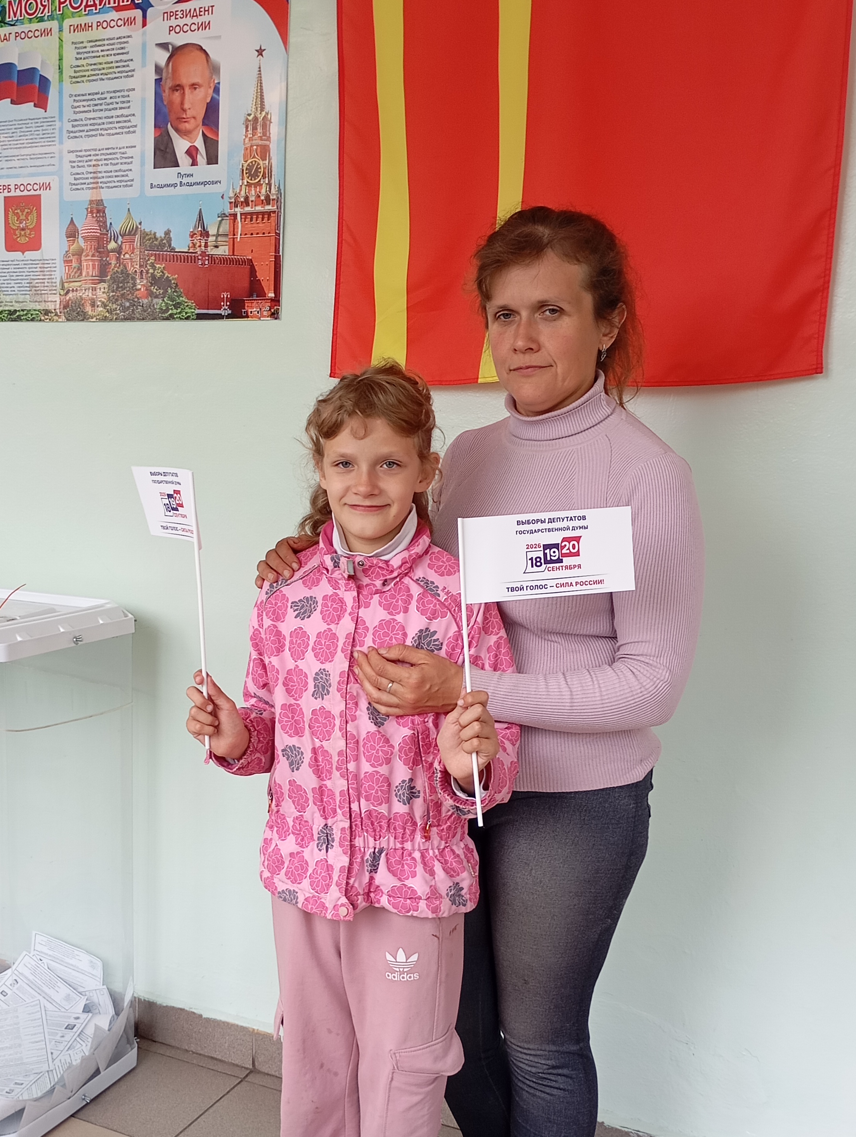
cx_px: 290
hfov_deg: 36.6
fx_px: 1282
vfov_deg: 47.5
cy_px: 686
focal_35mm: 39
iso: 281
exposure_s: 1/50
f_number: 1.8
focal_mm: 4.27
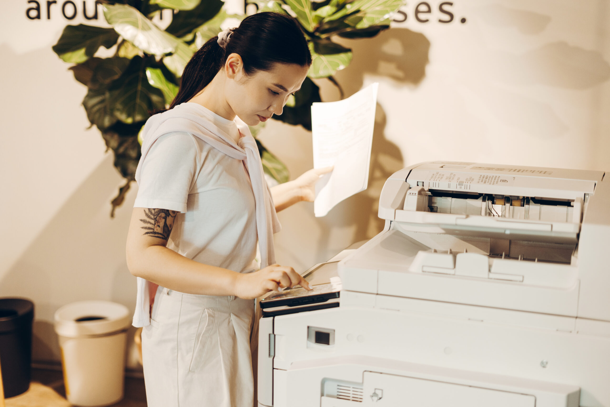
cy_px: 204
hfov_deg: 39.6
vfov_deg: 27.0
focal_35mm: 50
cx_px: 305
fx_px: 847
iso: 400
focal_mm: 50
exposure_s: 1/100
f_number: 1.8
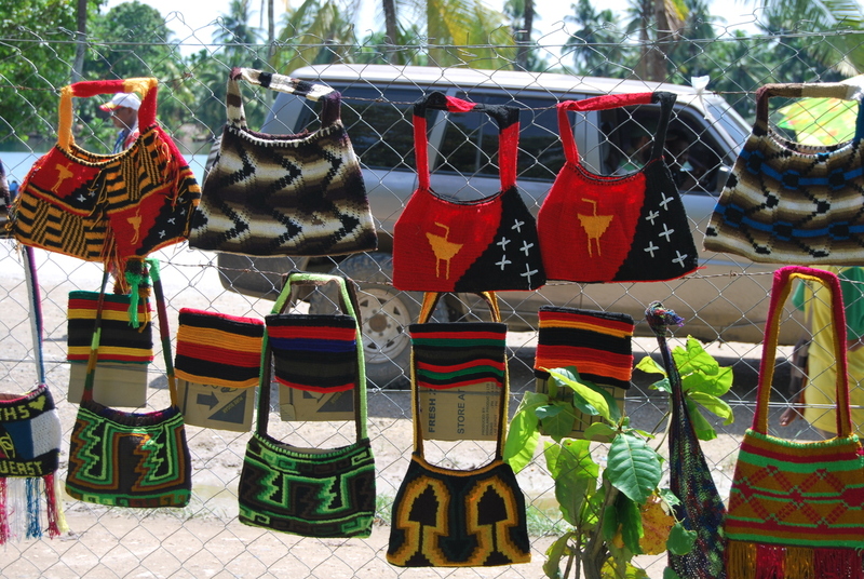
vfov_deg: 20.2
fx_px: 1622
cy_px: 290
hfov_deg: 29.8
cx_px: 432
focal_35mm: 68
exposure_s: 1/160
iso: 100
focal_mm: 45
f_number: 6.3
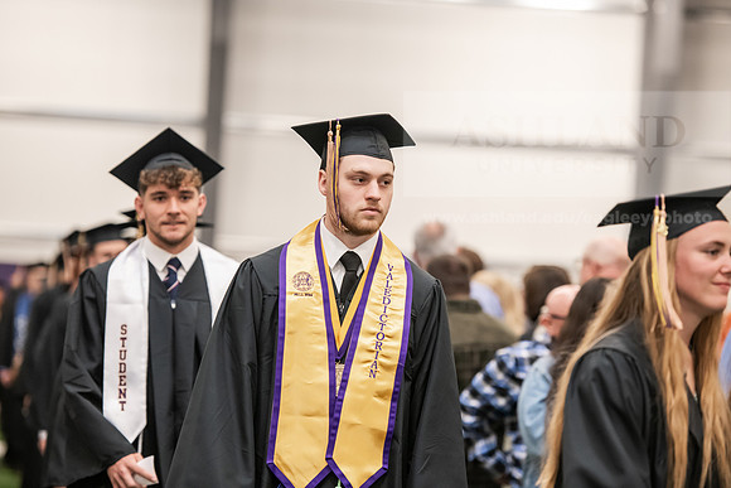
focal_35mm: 145
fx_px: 2945
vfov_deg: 9.5
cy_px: 244
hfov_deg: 14.2
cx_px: 366
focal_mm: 145
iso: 2500
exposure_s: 1/200
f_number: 3.2
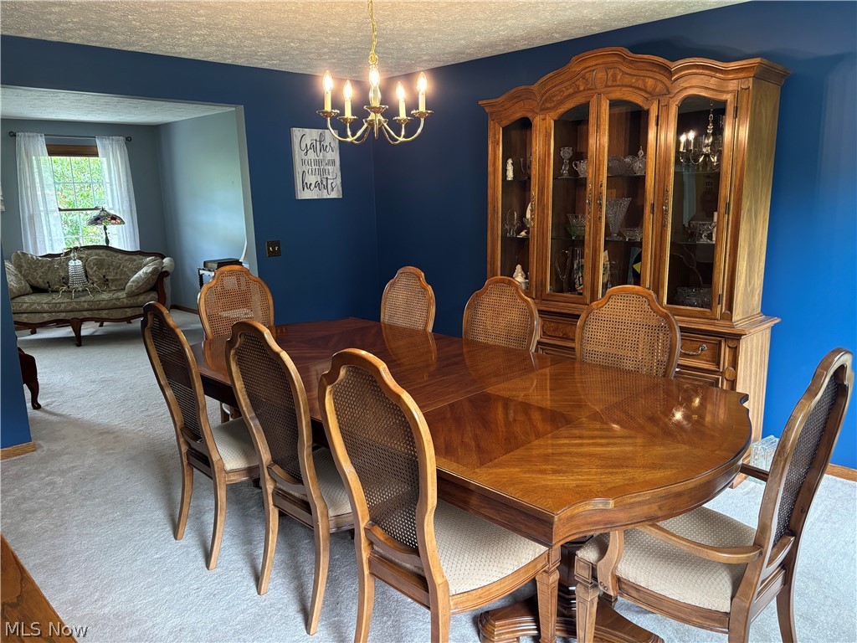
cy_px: 322
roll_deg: +0.9
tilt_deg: -11.0
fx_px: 644
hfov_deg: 67.3
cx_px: 428
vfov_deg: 53.1
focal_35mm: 26
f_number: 1.6
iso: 250
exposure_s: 1/60
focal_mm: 5.96
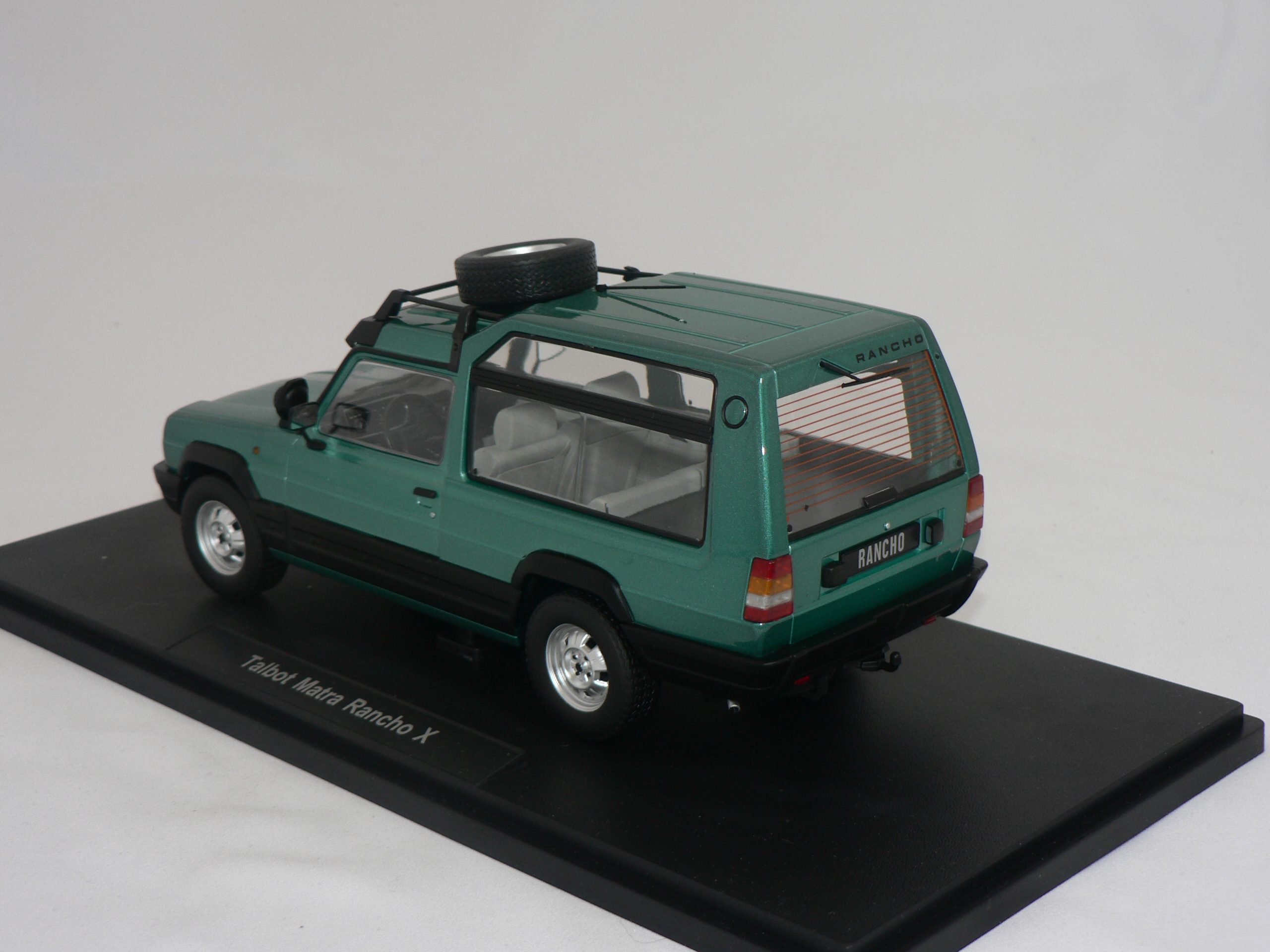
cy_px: 476
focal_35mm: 59
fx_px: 2165
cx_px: 635
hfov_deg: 32.7
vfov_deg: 24.8
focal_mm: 9.9
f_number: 3.2
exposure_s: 1/60
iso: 80
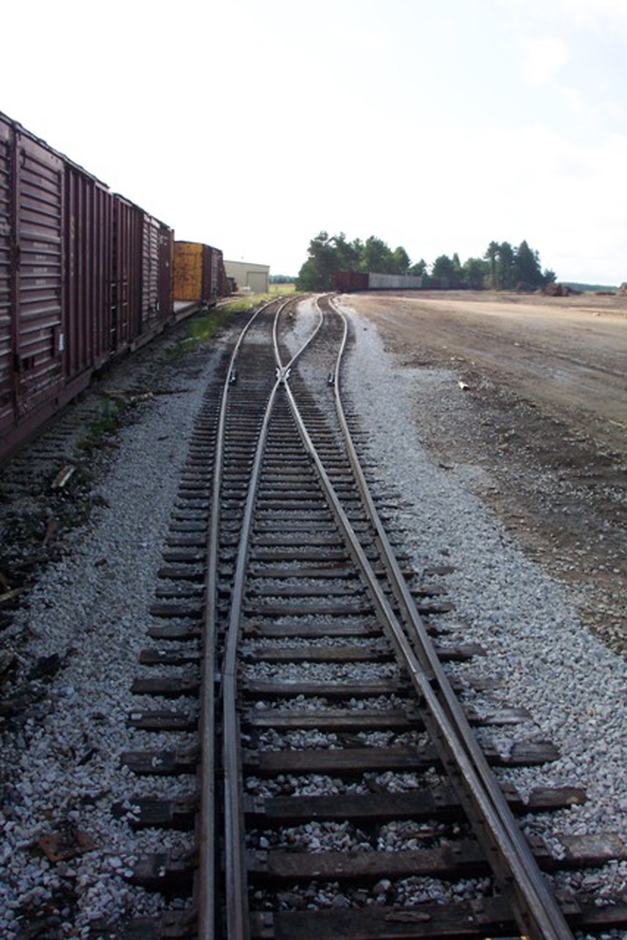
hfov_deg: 37.9
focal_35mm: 35
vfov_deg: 54.4
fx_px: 914
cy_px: 470
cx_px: 314
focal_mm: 7.5
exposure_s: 1/125
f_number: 9.5
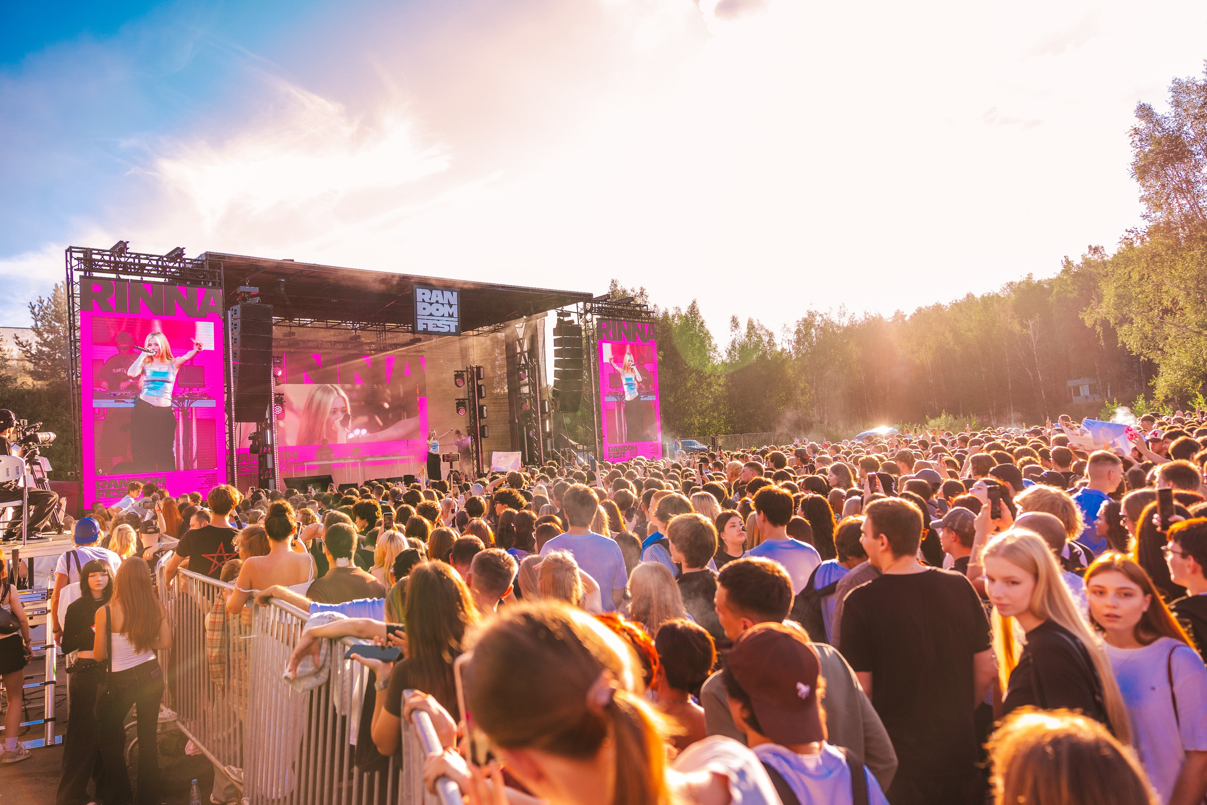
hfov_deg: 72.1
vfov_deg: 51.8
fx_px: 830
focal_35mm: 25
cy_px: 402
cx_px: 604
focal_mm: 24
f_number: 2.8
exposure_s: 1/800
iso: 400
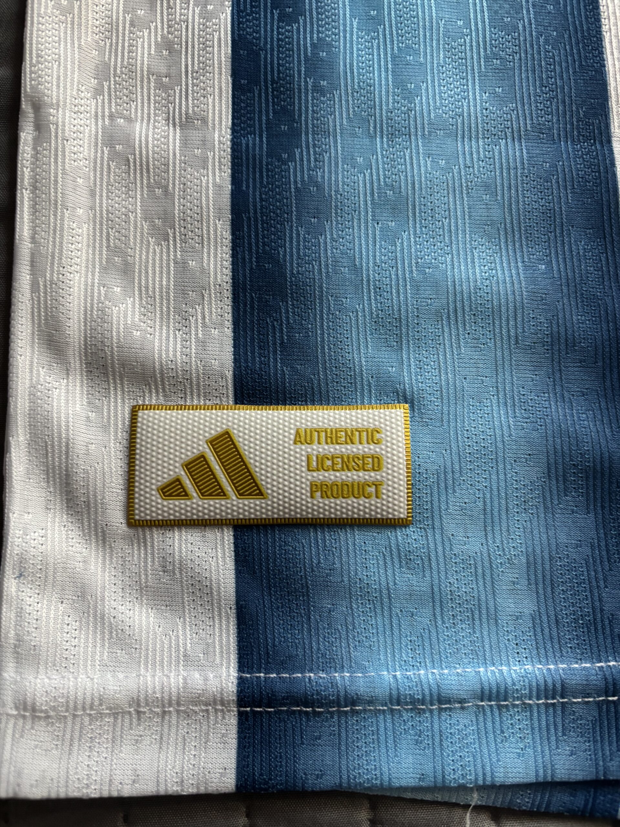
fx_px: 621
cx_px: 310
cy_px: 414
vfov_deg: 67.3
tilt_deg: -81.9
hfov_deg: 53.1
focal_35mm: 26
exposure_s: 1/50
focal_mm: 5.96
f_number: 1.6
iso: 400
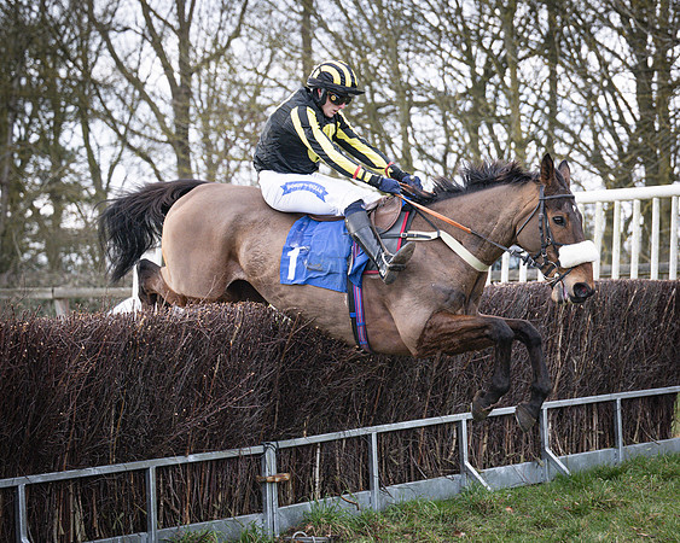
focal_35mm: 118
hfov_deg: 16.2
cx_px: 408
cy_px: 272
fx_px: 2380
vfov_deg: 13.0
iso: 400
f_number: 2.8
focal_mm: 70
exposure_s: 1/1600
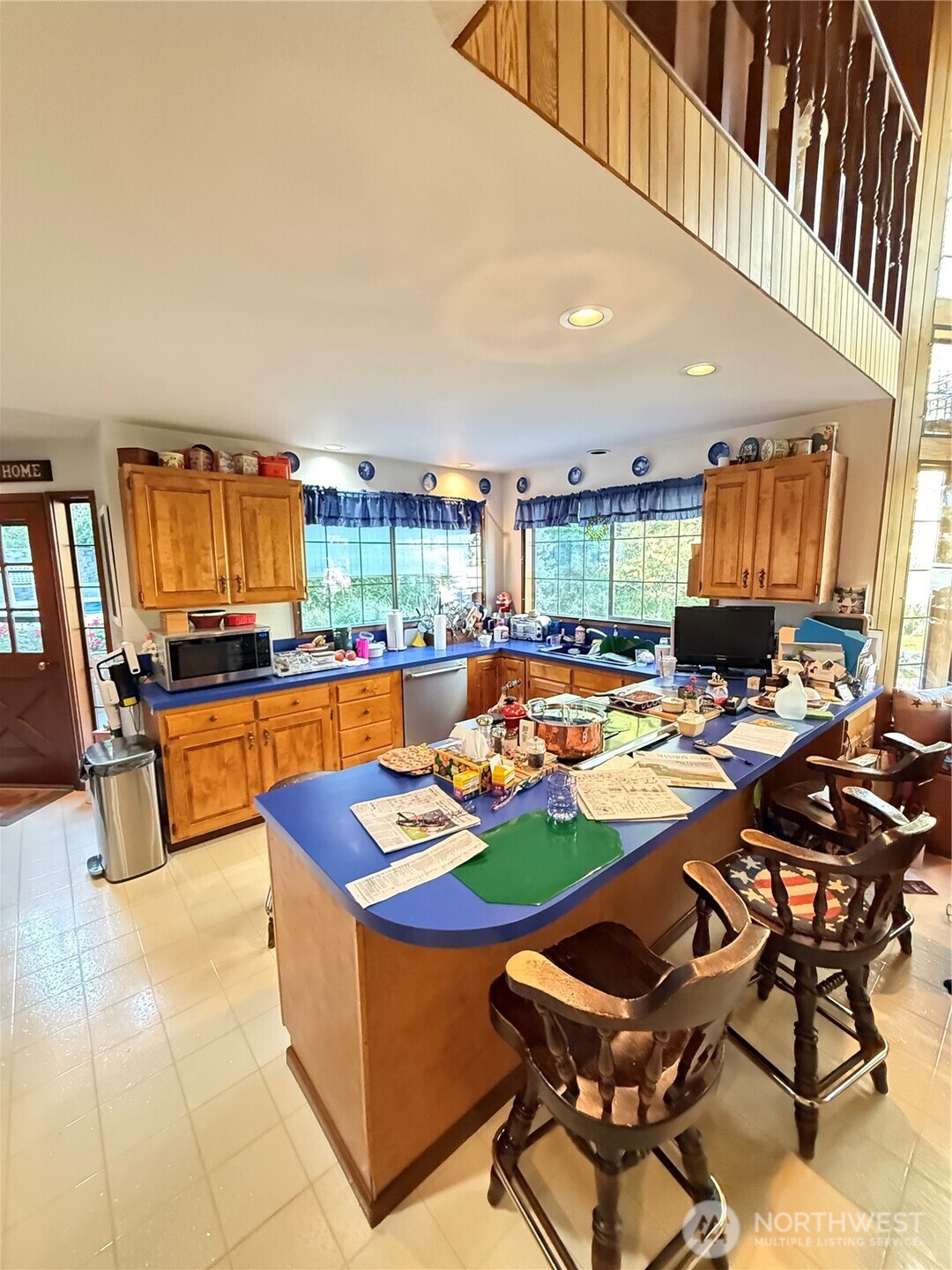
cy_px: 635
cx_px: 476
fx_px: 513
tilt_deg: -5.3
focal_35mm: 14
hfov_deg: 85.7
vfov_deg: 102.1
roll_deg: +1.2
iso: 1000
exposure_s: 1/60
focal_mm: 2.22
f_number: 2.2
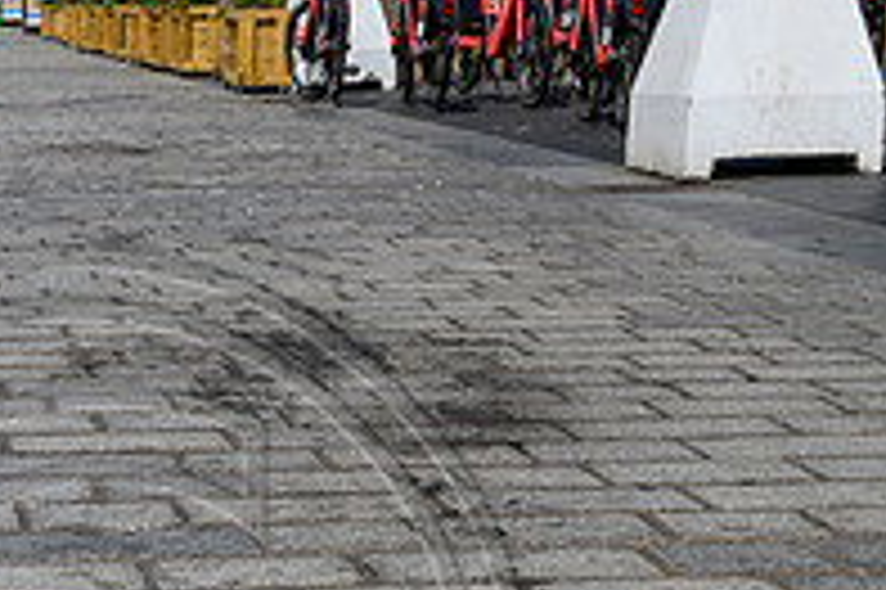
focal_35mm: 90
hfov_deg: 22.0
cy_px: 705
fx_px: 2213
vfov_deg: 14.7
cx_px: 67
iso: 200
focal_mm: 30.5
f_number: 11
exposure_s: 1/500
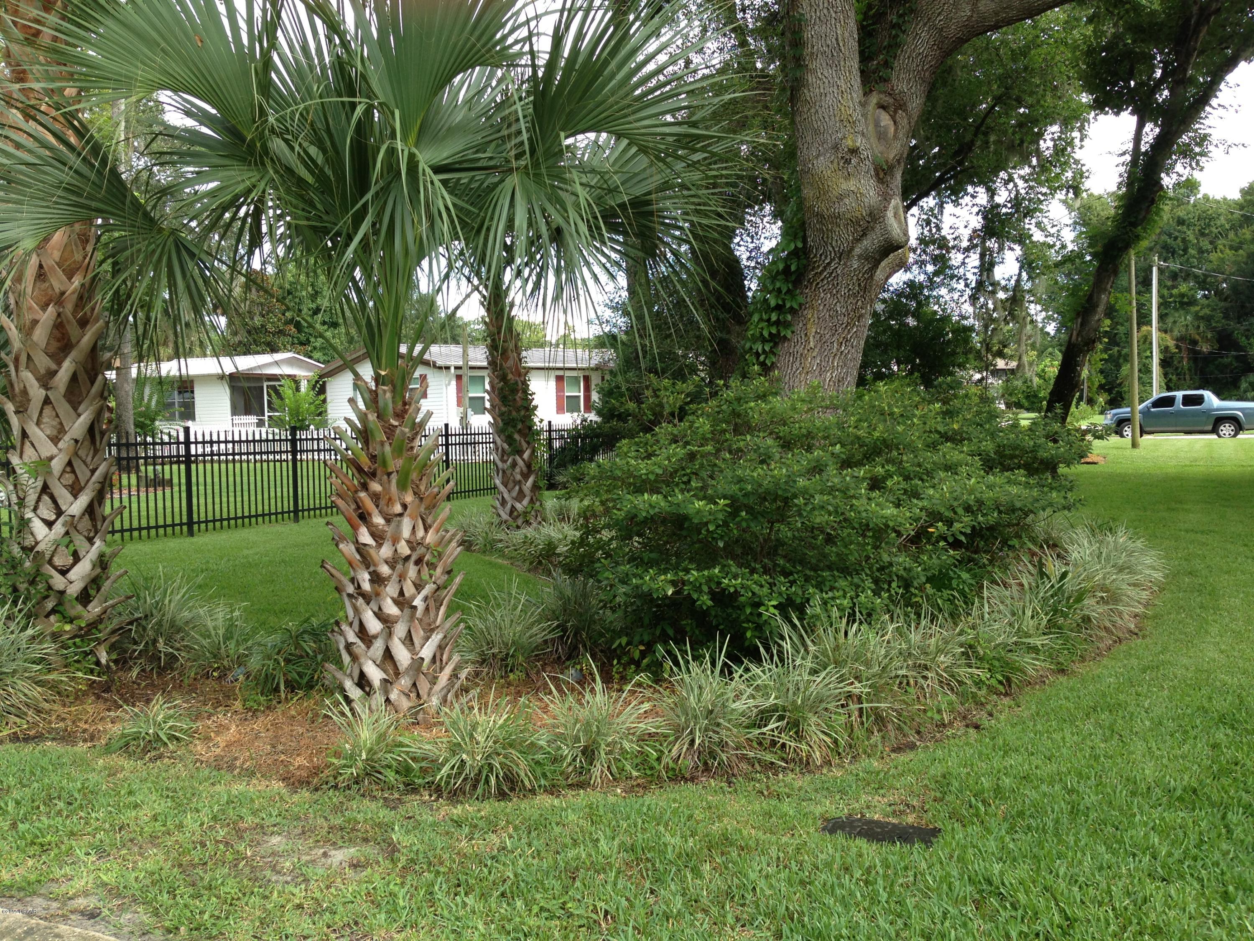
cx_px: 627
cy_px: 470
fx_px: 1195
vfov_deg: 42.9
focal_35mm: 33
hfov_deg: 55.4
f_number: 2.4
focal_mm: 4.13
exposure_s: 1/315
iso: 50
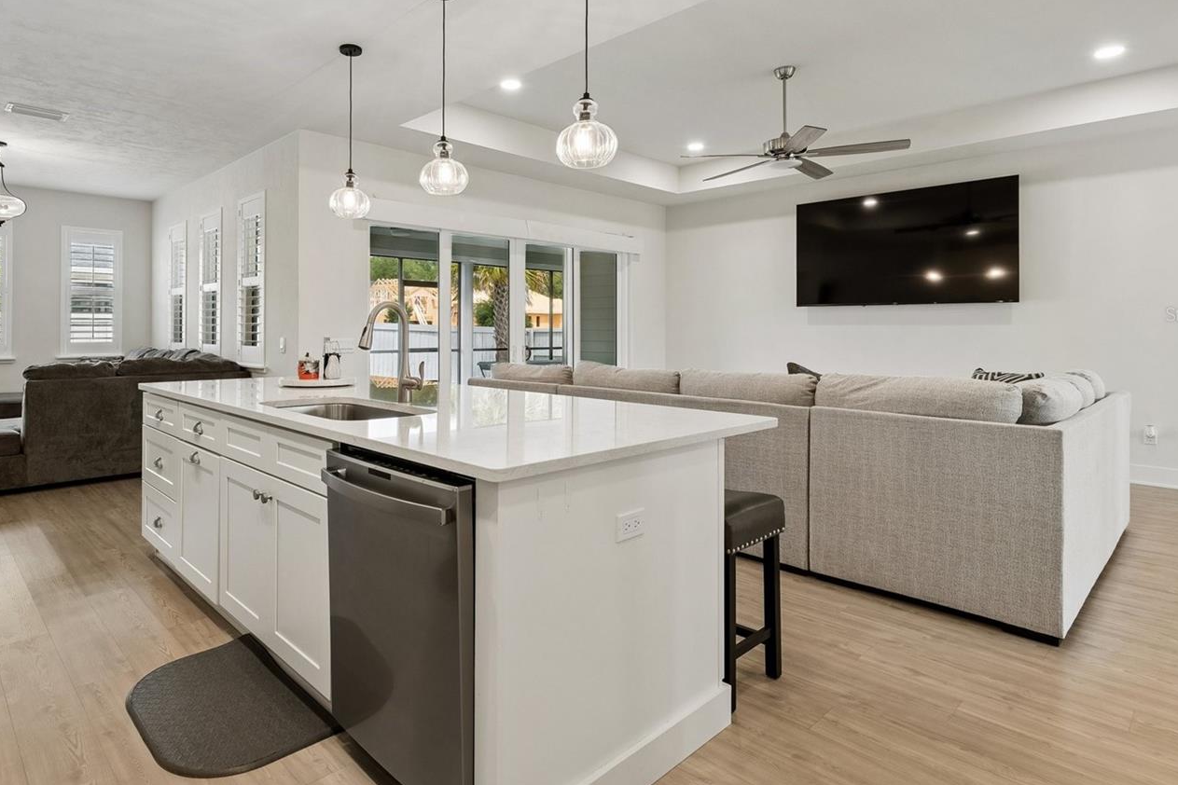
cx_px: 503
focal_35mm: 19
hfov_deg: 86.3
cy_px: 314
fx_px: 622
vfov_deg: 64.0
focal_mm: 10
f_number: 8
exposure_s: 1/20
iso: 200
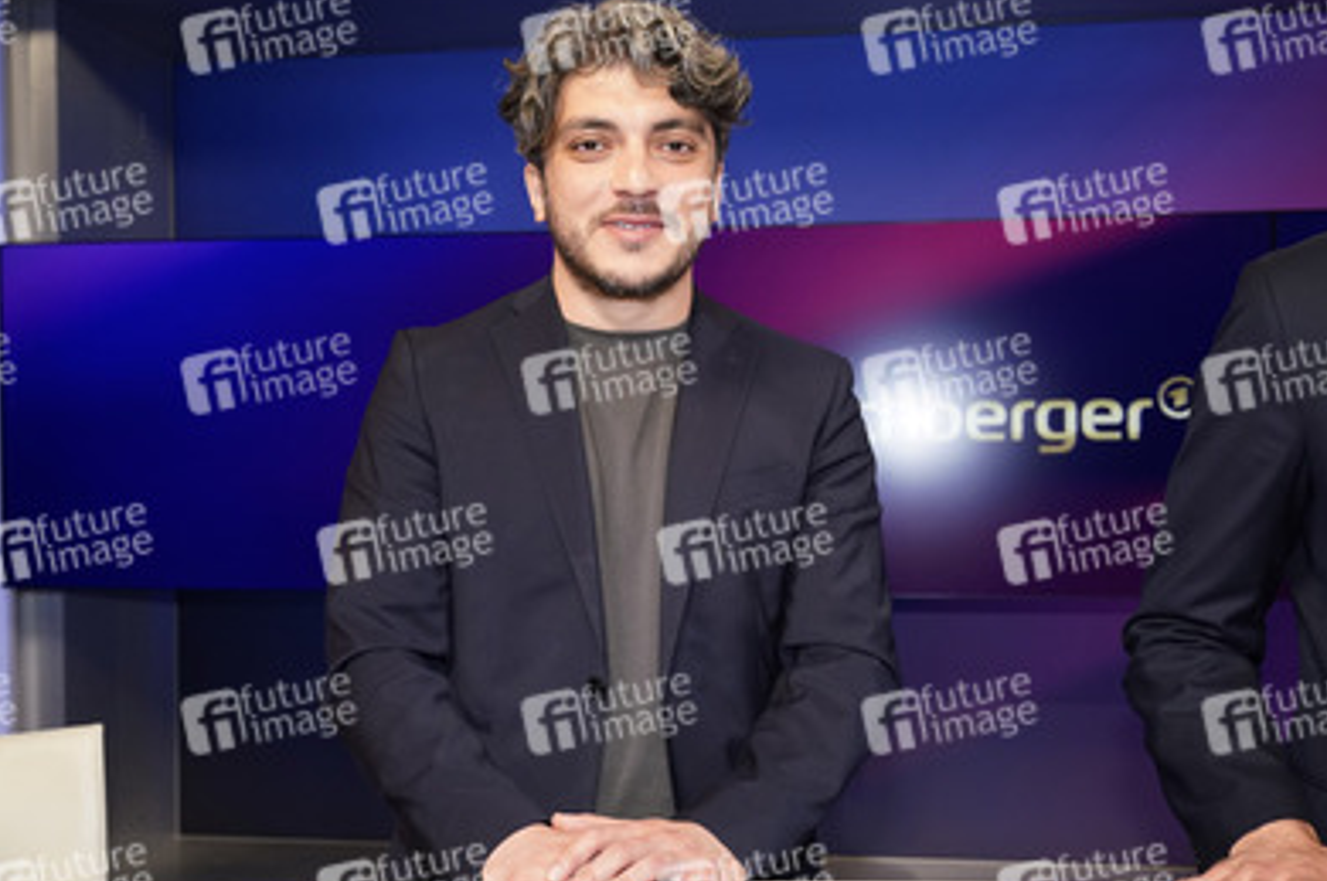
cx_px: 655
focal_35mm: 37
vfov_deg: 35.8
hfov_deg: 51.9
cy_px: 459
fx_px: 1362
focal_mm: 32
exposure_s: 1/125
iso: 2000
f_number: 5
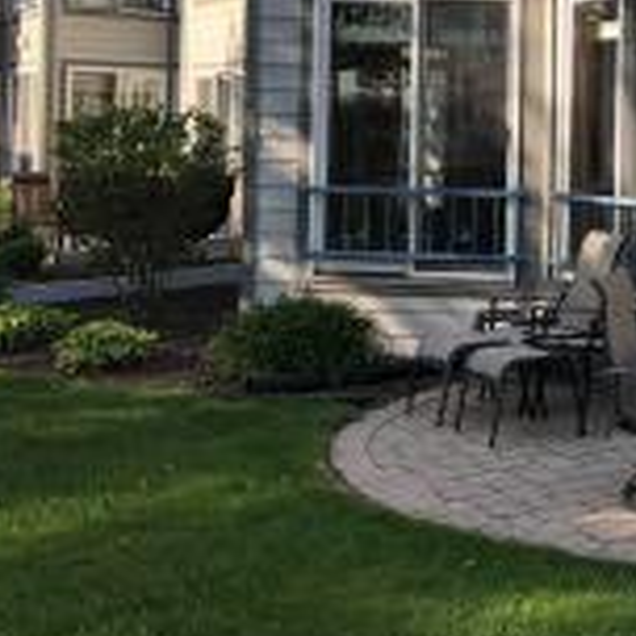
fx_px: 1351
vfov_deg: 26.1
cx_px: 782
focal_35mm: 65
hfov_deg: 23.9
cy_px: 155
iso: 20
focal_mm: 4
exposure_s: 1/279
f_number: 1.8
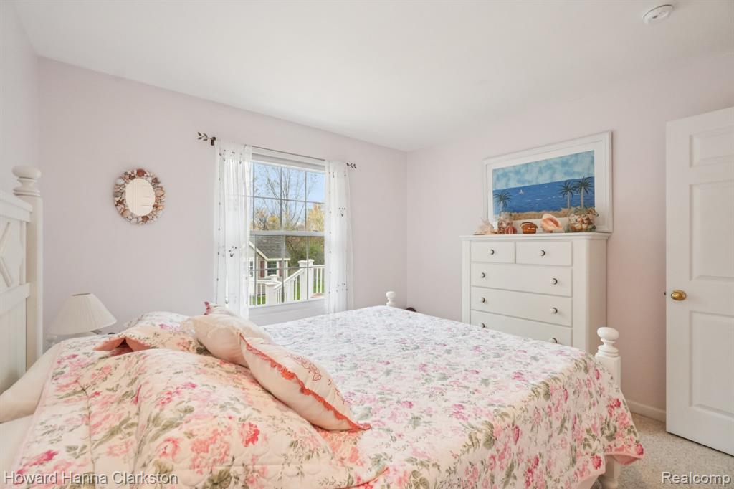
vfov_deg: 77.3
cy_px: 244
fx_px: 306
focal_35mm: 15
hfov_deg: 100.4
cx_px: 367
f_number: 8
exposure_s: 1/30
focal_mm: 10
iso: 500
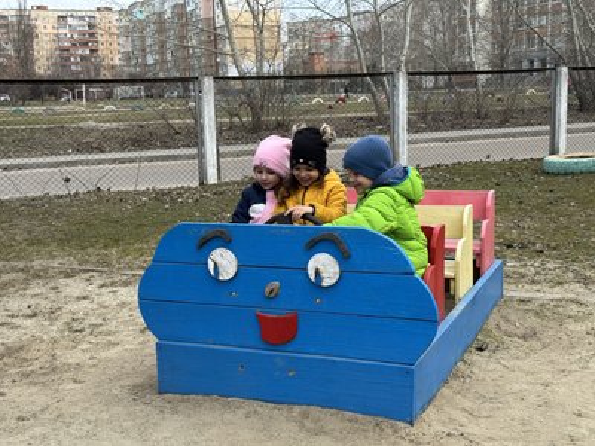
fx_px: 825
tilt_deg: -8.1
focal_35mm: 48
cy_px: 223
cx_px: 298
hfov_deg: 39.7
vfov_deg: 30.3
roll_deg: +1.6
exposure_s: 1/1458
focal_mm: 6.76
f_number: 1.78
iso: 64
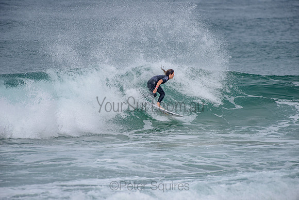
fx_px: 4154
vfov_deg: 2.8
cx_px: 150
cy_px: 100
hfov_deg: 4.1
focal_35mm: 500
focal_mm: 500
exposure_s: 1/2000
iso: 220
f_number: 5.6
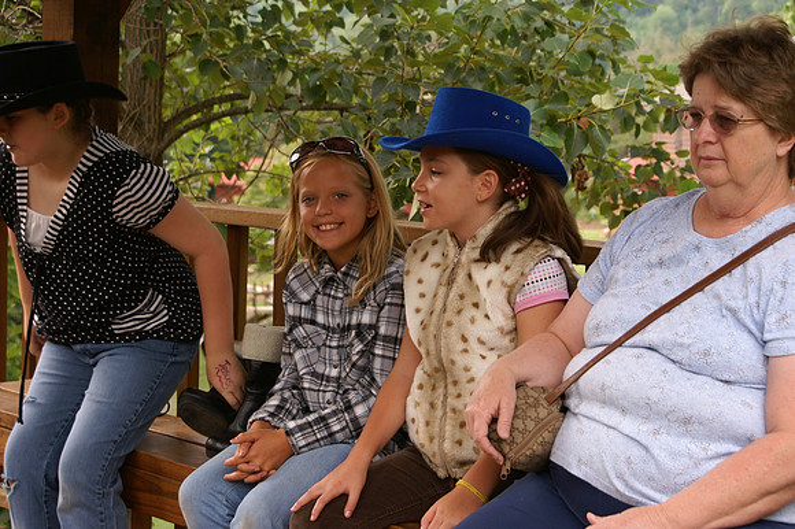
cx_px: 398
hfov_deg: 27.0
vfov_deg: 18.2
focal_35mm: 75
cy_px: 264
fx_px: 1655
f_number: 5.6
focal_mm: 50
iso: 200
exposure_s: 1/100
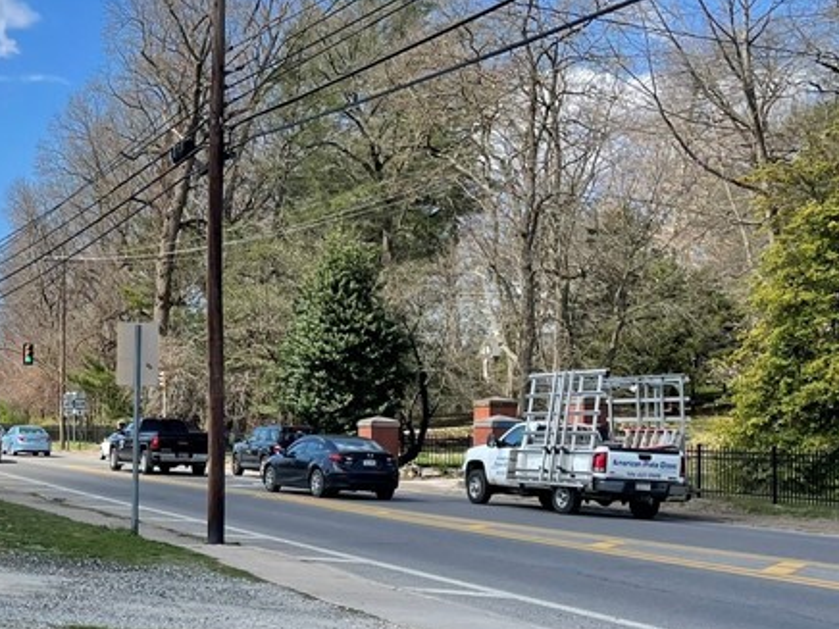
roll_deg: -1.2
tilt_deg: +0.7
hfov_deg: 29.6
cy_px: 423
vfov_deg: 23.9
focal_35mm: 61
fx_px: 1478
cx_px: 8
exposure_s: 1/2564
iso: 32
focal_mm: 4.2
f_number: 1.6
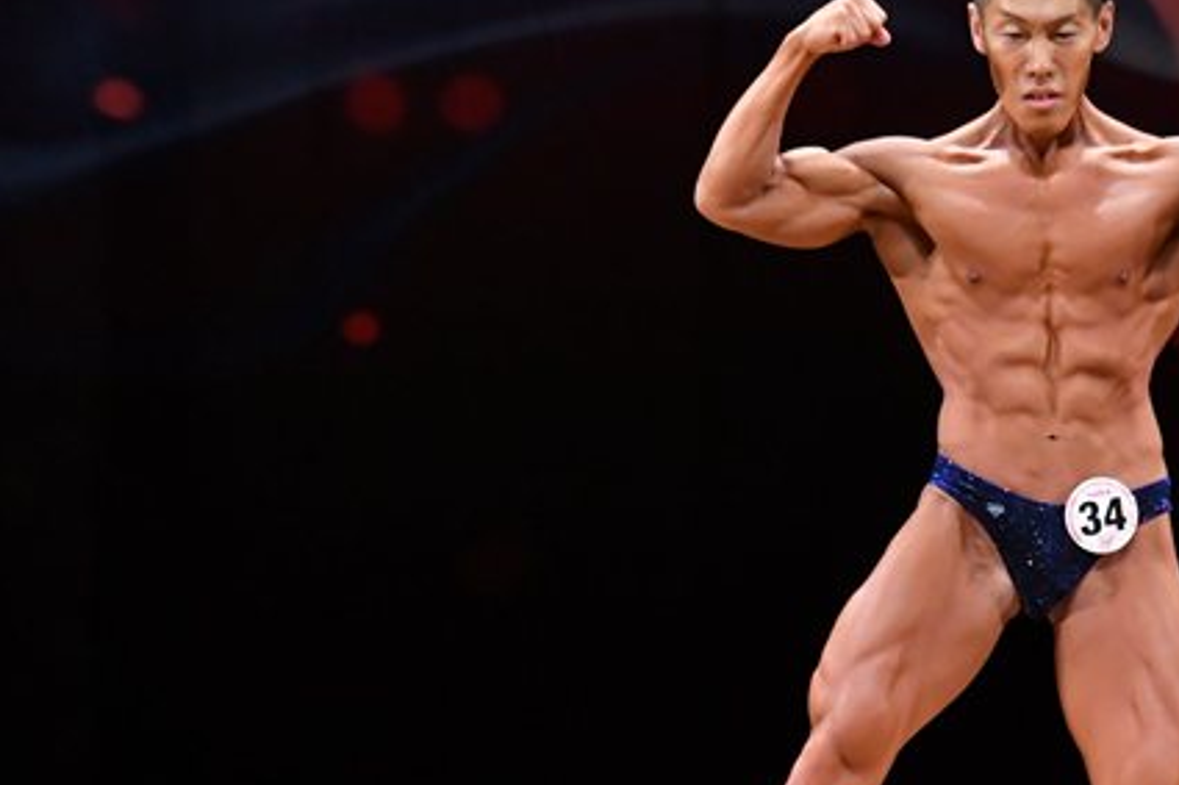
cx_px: 886
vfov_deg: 3.0
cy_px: 513
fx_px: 15222
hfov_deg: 4.4
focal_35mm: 465
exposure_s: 1/400
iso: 4000
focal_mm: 170
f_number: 5.6
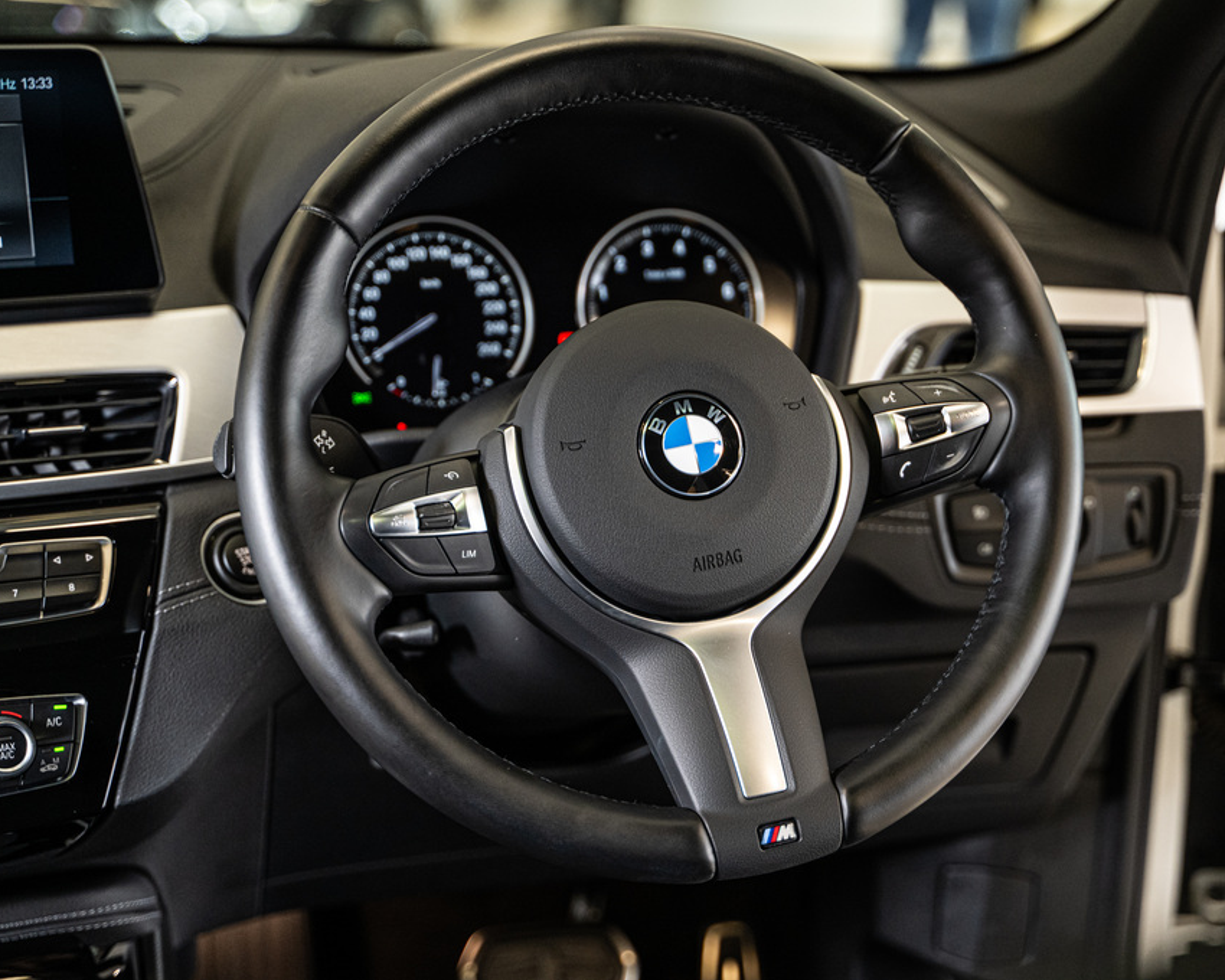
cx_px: 717
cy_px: 490
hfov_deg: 30.9
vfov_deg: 25.0
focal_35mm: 61
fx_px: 2212
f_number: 2.8
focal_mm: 54
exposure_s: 1/160
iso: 1600
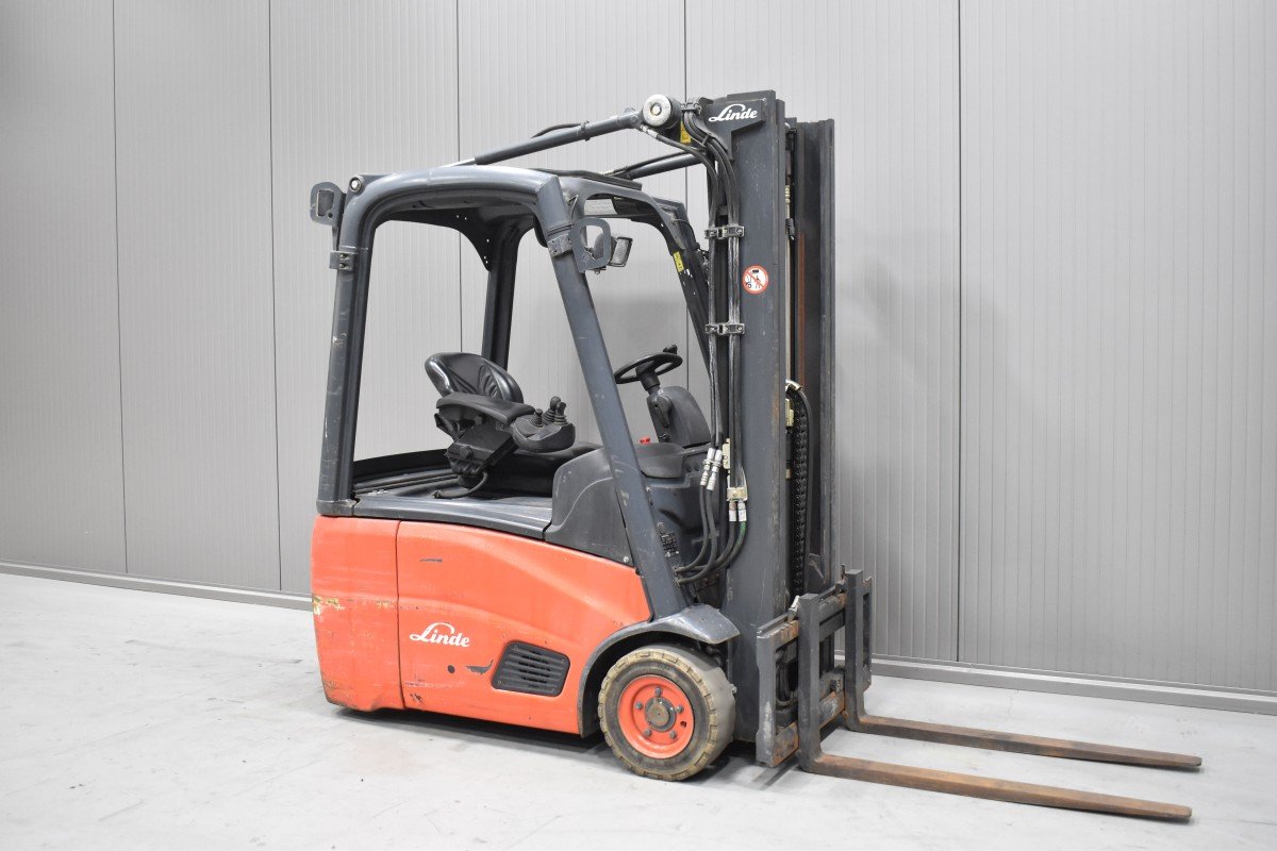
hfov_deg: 55.1
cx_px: 638
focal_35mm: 34
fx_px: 1224
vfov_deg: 38.4
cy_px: 426
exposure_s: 1/30
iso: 1600
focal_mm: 23
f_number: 4.5
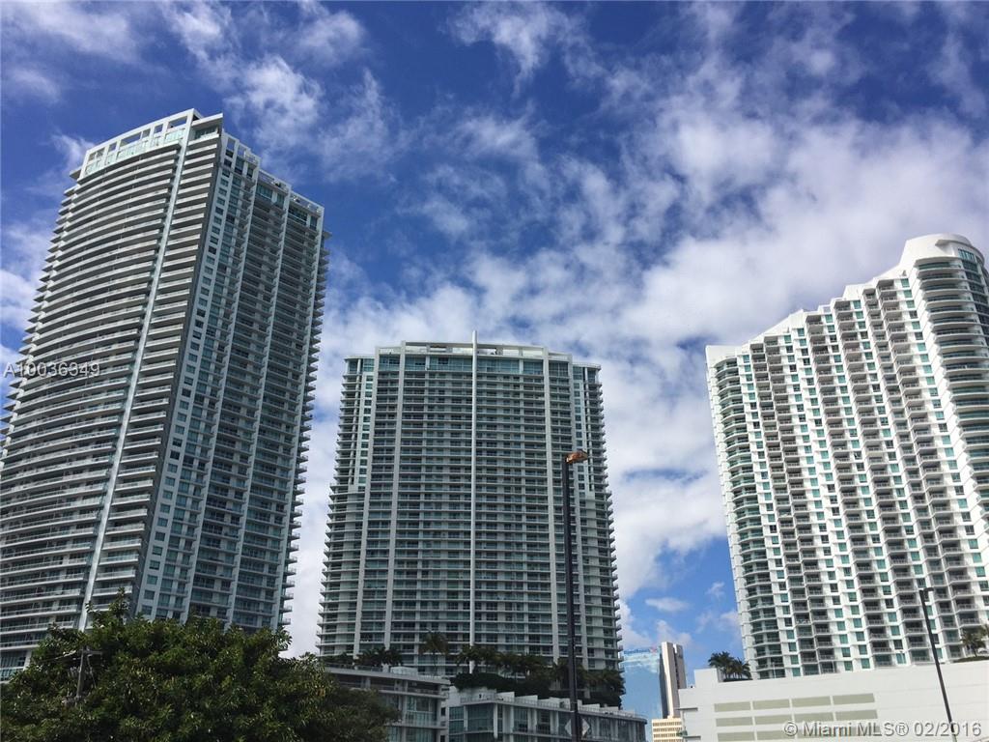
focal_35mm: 29
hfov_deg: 61.7
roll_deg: -1.3
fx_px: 829
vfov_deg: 48.2
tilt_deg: +25.7
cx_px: 494
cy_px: 371
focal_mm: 4.15
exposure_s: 1/3049
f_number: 2.2
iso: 32
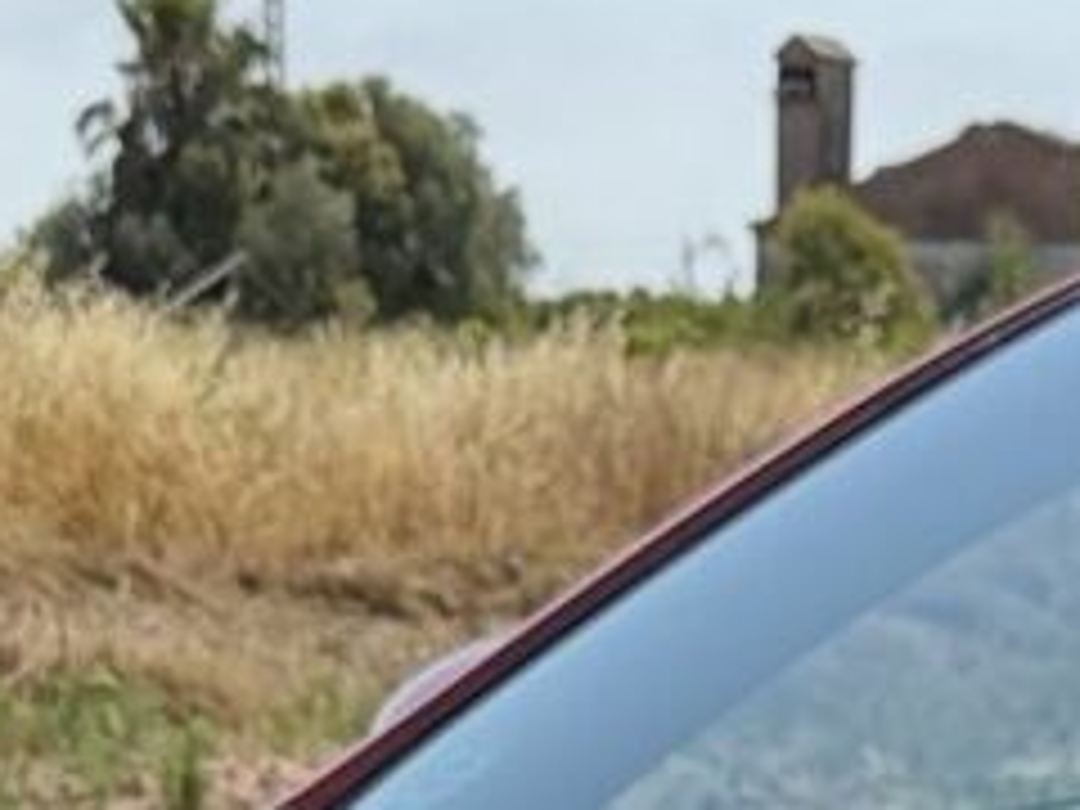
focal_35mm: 160
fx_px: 4992
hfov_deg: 12.2
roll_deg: -1.1
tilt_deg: -20.3
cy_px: 2286
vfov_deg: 8.1
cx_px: 1102
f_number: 1.78
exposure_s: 1/3953
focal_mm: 6.76
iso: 100
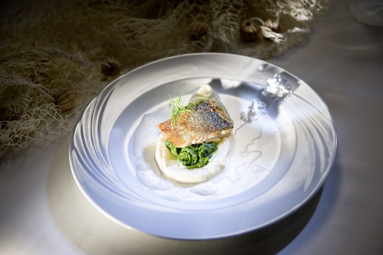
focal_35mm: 70
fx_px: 744
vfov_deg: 19.4
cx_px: 192
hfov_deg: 28.9
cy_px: 128
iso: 200
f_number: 4
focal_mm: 70
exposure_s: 1/200
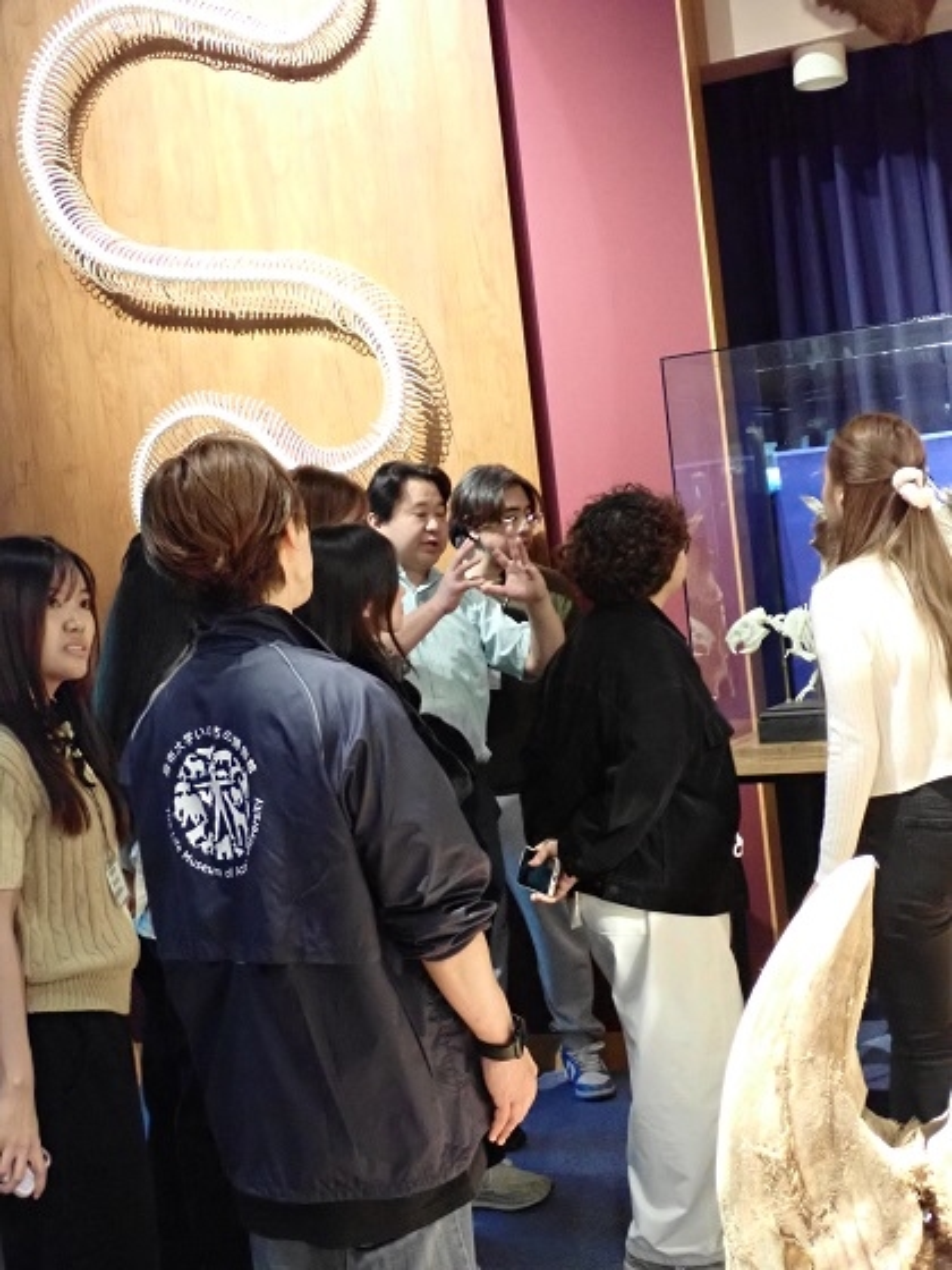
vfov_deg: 38.2
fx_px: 1833
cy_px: 635
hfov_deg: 29.1
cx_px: 476
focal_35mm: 50
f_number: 3.2
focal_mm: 9.01
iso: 2500
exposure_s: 1/60
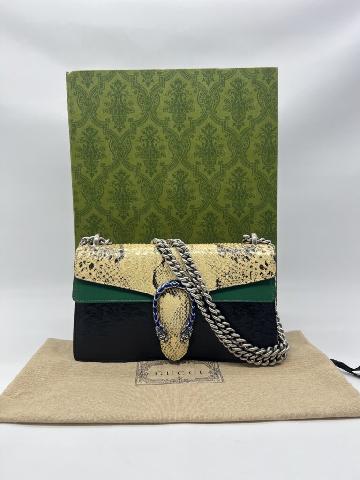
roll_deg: +0.4
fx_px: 361
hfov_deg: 53.1
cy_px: 240
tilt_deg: -6.2
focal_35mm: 26
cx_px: 180
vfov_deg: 67.3
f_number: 1.5
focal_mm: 5.7
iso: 50
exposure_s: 1/100
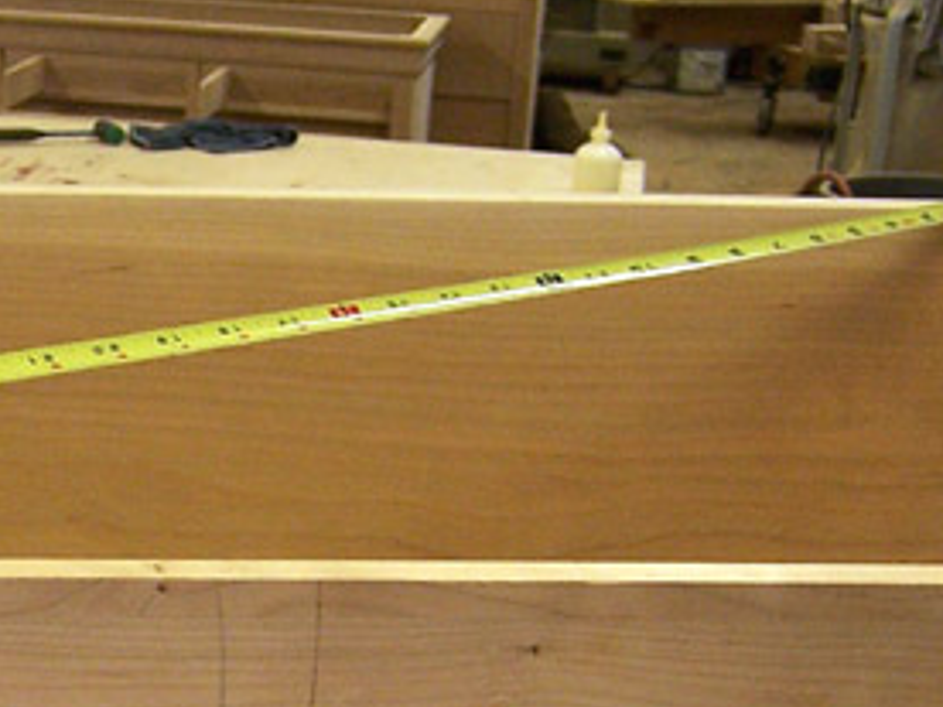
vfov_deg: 17.0
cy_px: 587
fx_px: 2343
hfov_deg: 21.6
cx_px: -92
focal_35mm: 86
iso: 140
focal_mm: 5.5
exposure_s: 1/30
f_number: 3.4
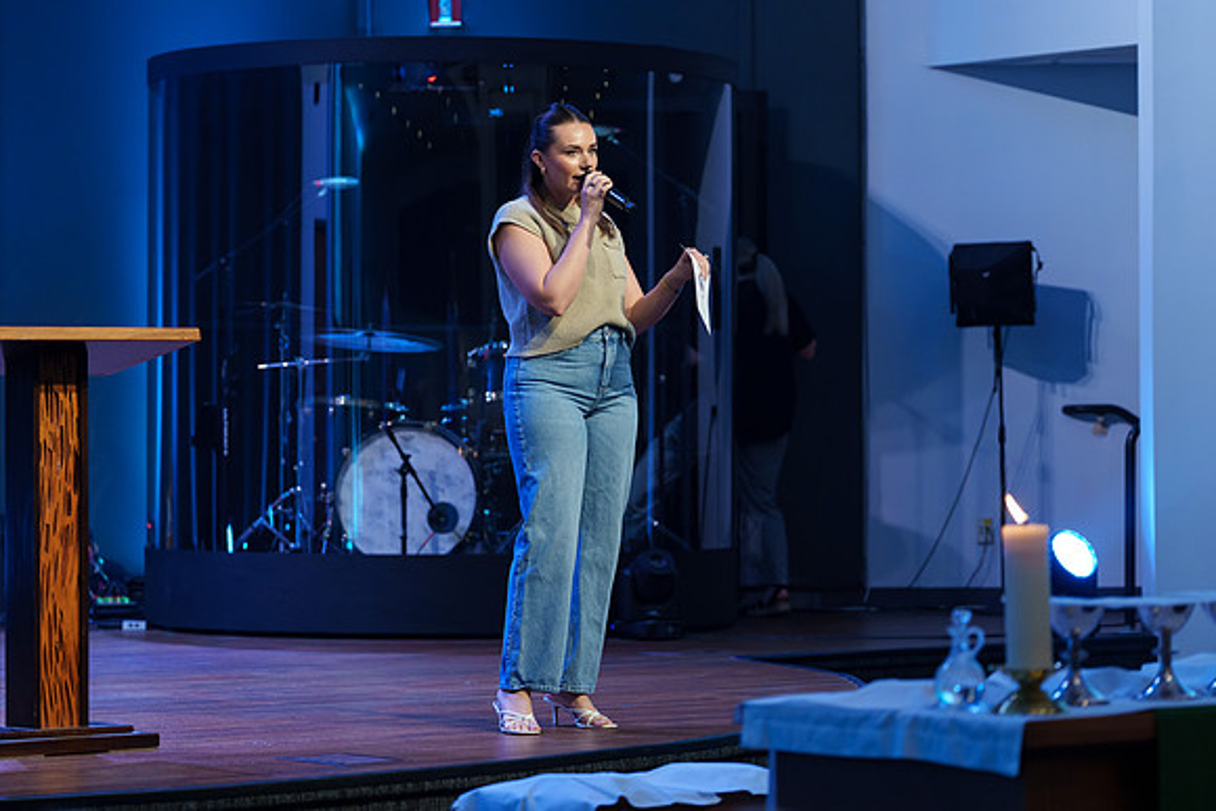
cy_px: 344
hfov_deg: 17.7
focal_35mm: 115
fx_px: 3898
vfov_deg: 11.9
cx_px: 595
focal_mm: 99
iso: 1250
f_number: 2.8
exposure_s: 1/200
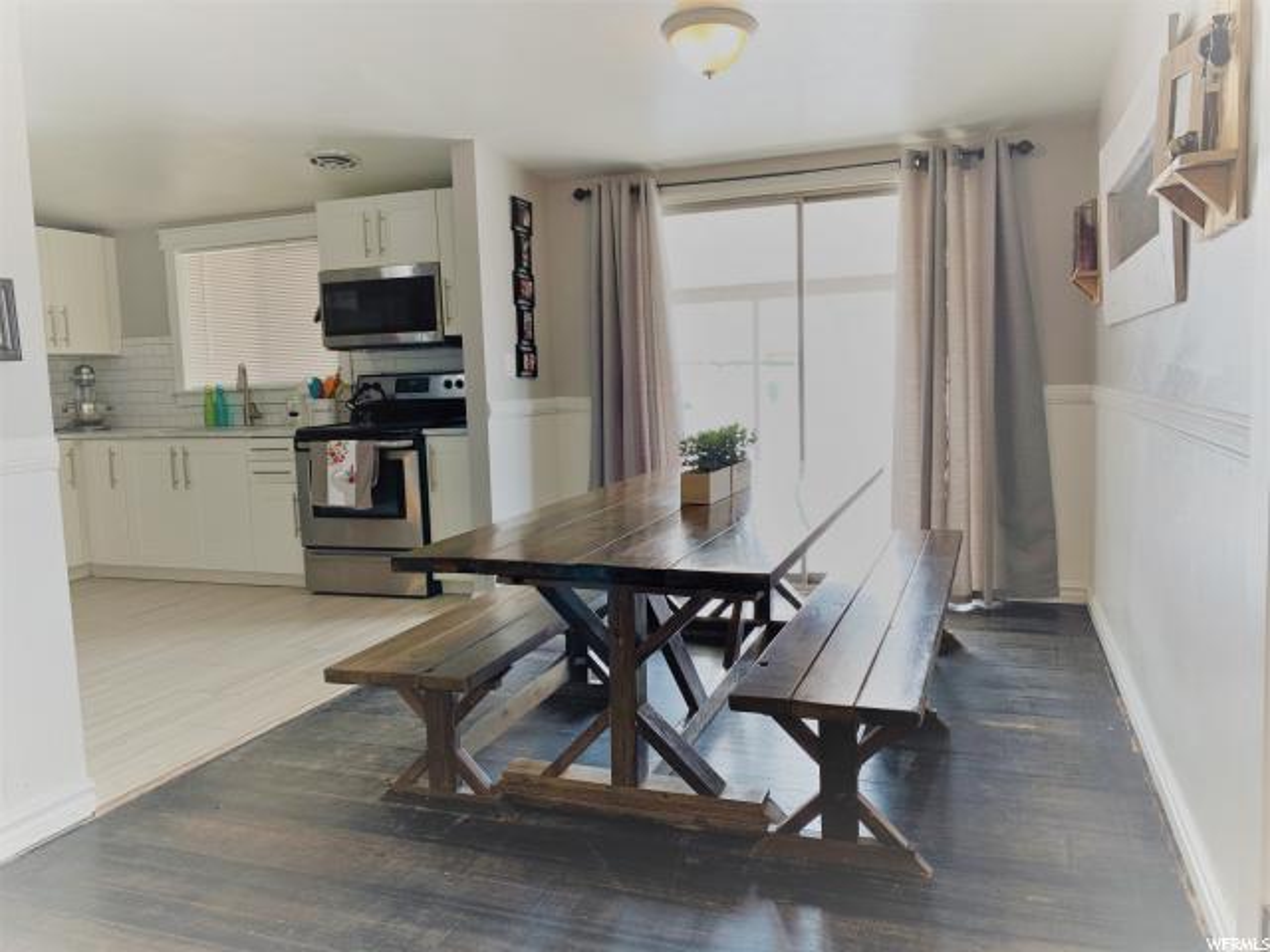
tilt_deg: -4.6
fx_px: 954
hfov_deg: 67.3
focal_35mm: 26
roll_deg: +1.3
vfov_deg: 53.1
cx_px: 635
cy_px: 476
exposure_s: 1/120
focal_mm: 4.25
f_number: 1.8
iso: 80
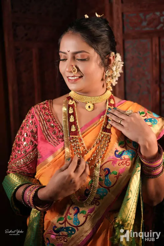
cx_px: 82
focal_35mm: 50
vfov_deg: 39.6
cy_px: 123
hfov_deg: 27.0
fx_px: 342
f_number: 1.8
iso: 640
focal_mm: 50
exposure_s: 1/640
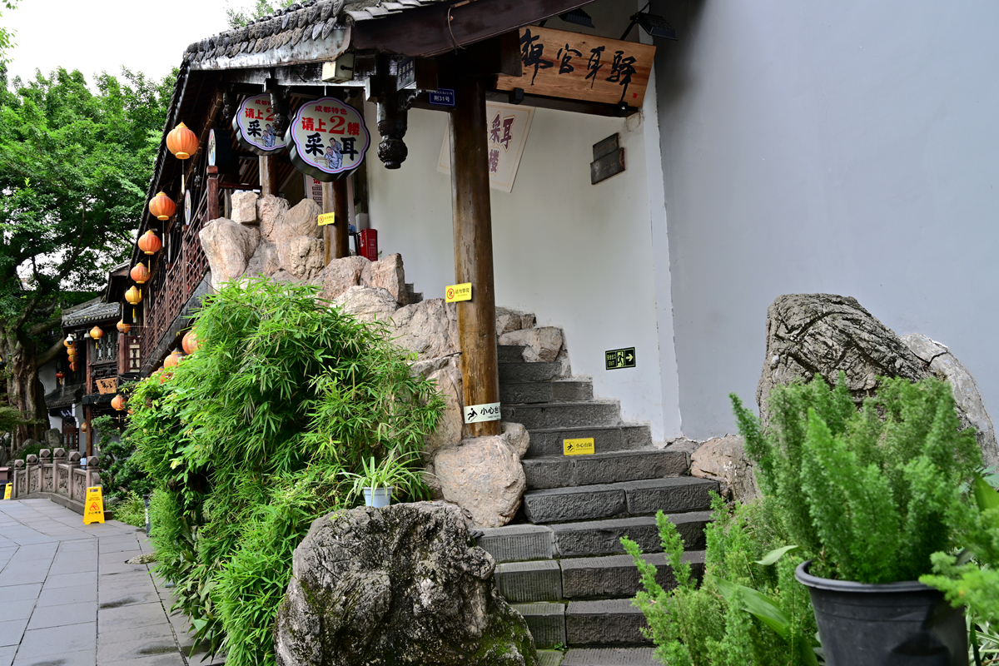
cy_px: 333
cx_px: 500
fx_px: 819
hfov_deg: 62.8
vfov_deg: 44.3
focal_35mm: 30
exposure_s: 1/25
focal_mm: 29.5
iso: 100
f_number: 8
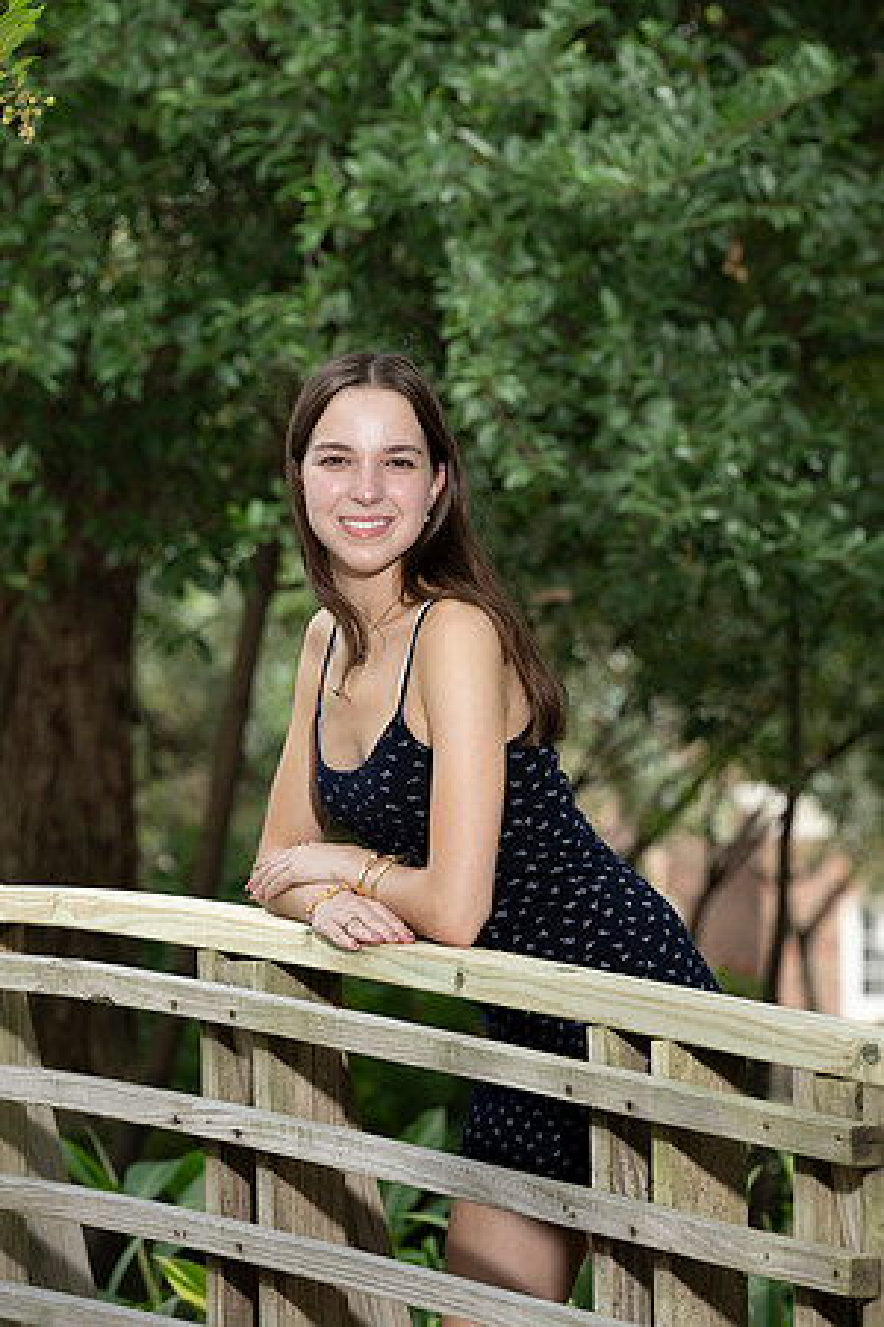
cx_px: 442
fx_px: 7366
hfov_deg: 6.9
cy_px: 664
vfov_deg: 10.3
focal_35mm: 200
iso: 1000
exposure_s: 1/200
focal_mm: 200
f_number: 8
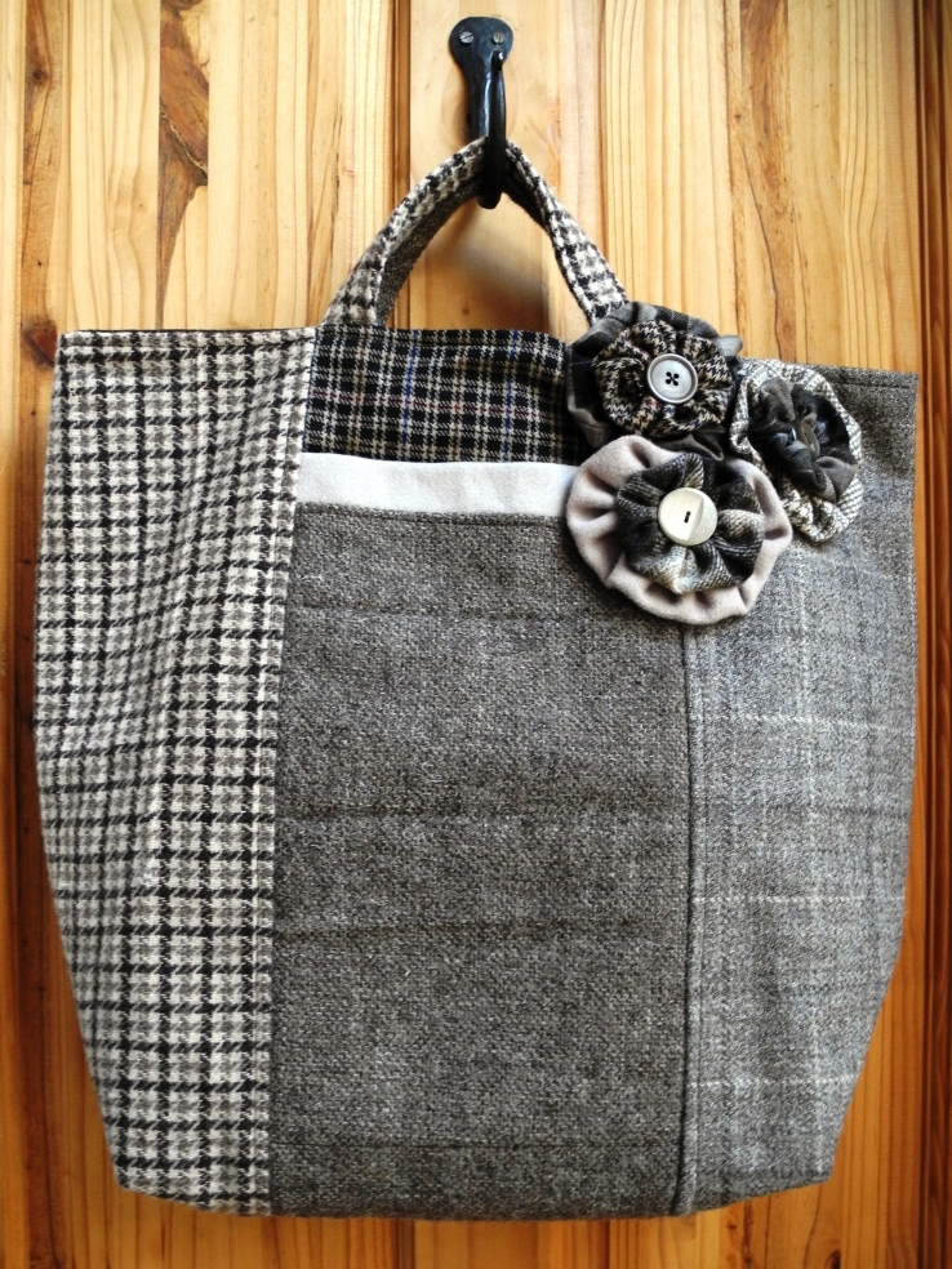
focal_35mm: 28
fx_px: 1027
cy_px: 634
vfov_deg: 63.4
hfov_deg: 49.7
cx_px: 476
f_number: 2.8
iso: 159
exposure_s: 1/30
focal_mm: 6
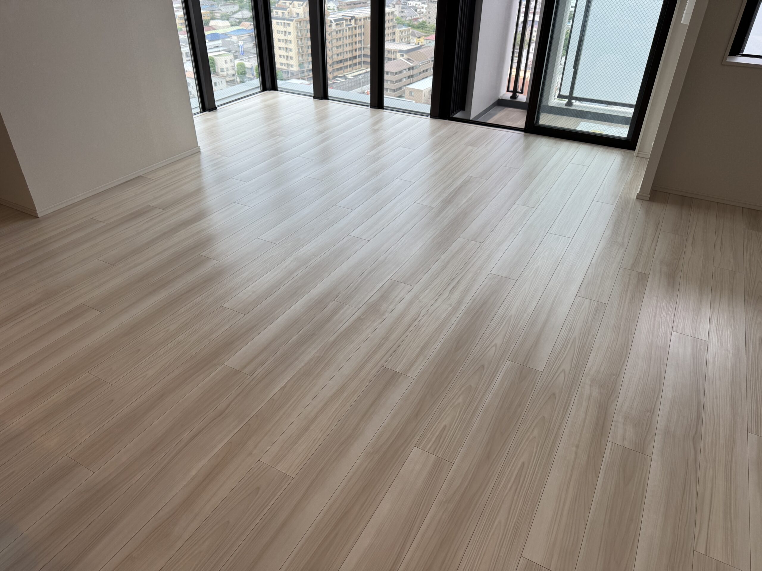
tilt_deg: -34.1
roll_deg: +0.6
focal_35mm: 24
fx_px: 528
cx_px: 381
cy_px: 286
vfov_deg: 56.8
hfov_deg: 71.6
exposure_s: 1/233
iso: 64
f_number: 1.78
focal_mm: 6.76
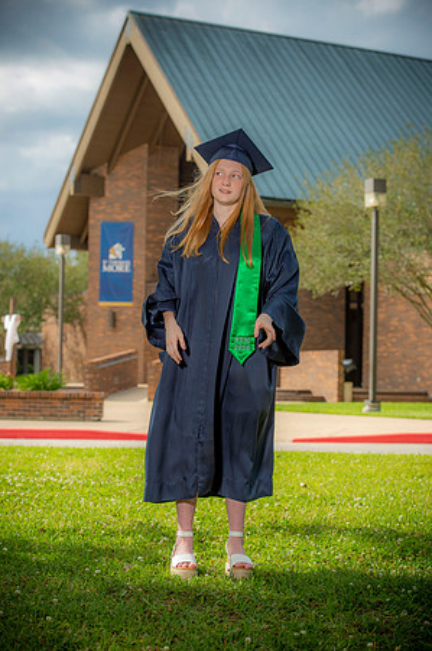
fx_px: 1353
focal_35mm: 75
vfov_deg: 27.0
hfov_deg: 18.1
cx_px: 216
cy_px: 326
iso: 80
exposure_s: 1/250
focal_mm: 75
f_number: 5.6
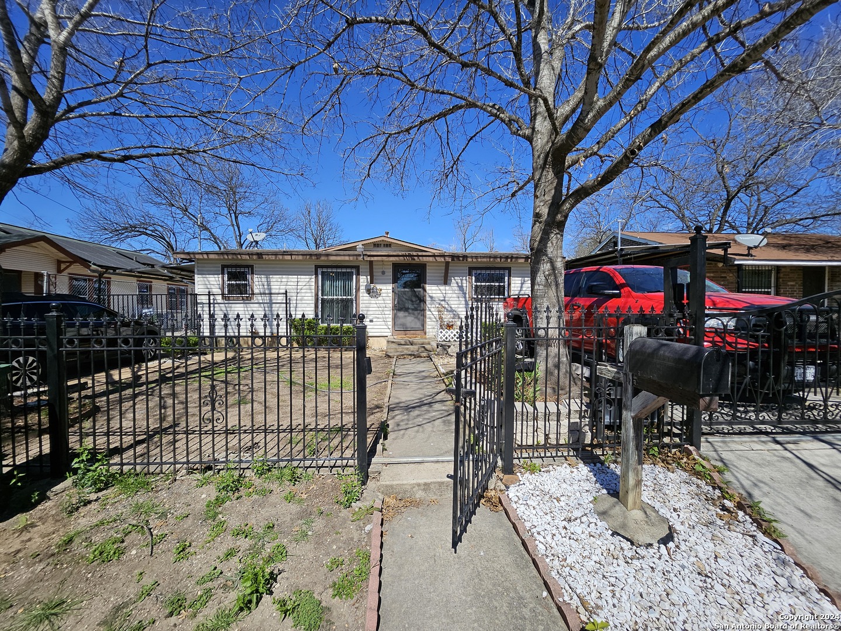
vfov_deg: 89.9
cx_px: 420
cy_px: 316
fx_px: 316
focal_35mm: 13
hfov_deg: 106.2
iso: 32
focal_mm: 1.74
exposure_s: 1/1402
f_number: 2.2
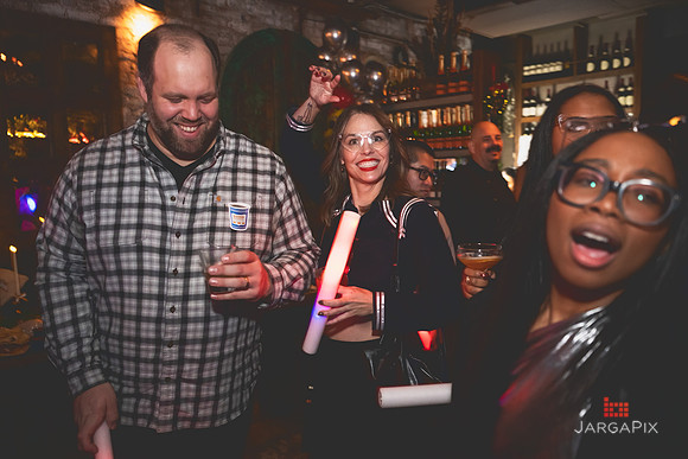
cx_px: 344
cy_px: 230
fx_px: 541
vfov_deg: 46.0
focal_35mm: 28
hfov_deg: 64.9
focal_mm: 28
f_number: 2.8
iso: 3200
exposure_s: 1/100
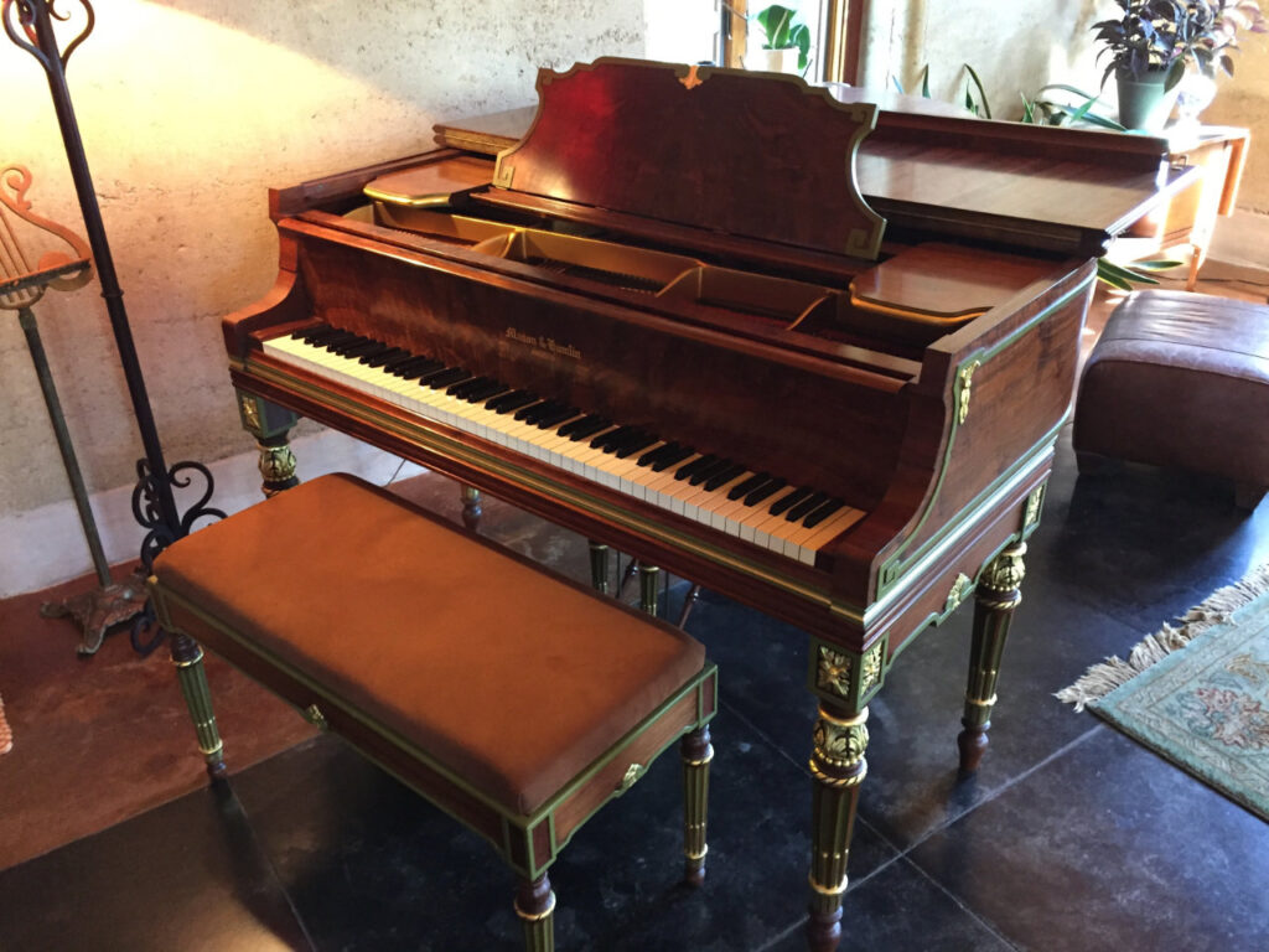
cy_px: 476
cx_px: 634
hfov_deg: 61.7
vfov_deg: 48.2
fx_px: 1063
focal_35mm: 29
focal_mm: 4.2
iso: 250
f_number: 2.2
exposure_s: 1/20
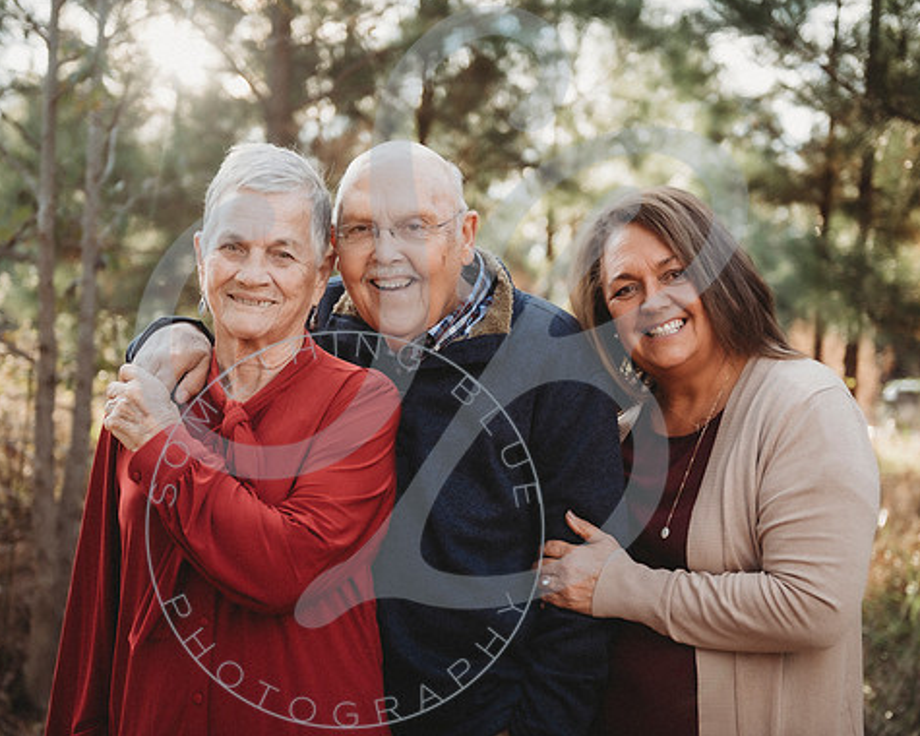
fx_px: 1498
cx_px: 442
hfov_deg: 34.1
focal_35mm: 55
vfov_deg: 27.6
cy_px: 367
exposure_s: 1/160
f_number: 2.8
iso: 100
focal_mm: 48
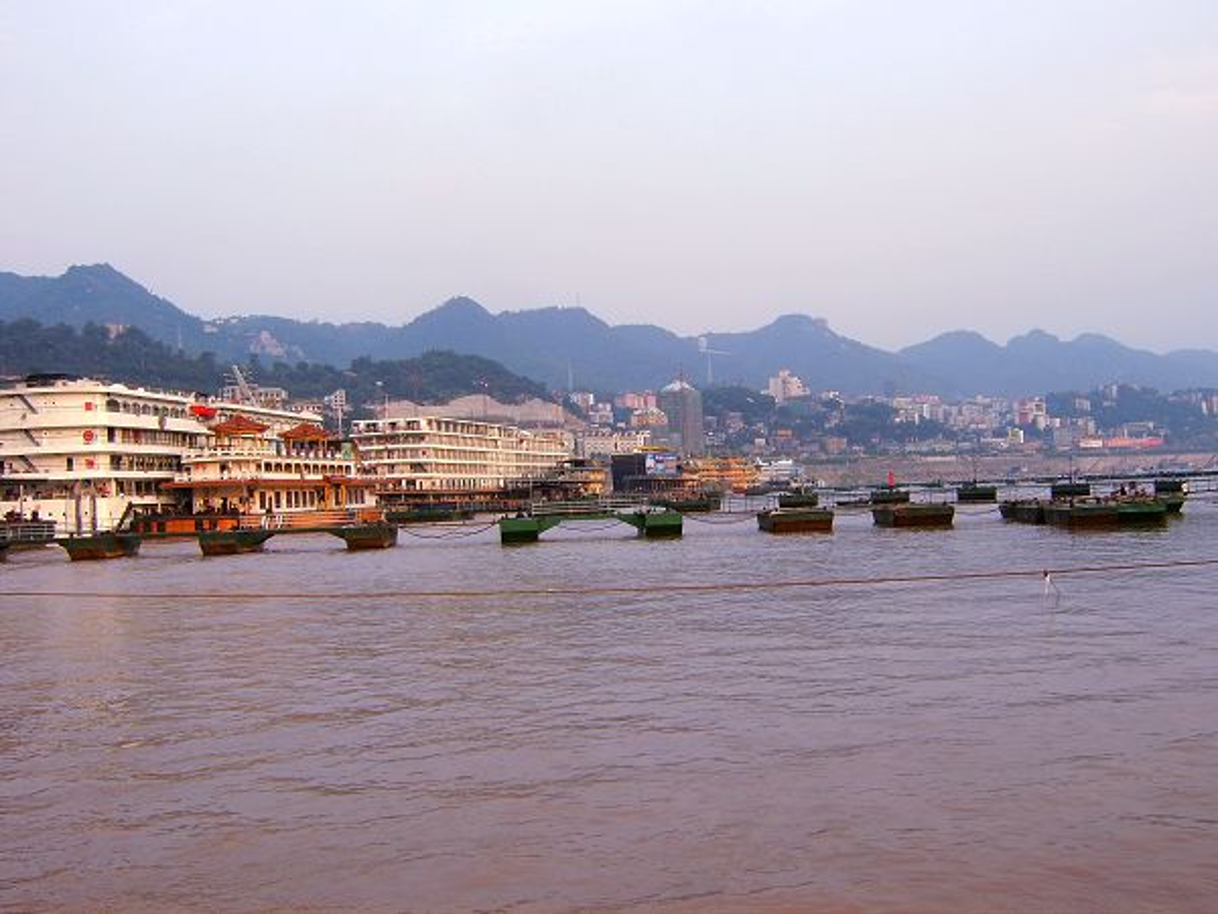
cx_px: 609
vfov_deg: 45.4
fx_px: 1091
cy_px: 457
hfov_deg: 58.4
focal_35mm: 31
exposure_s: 1/136
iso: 50
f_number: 4
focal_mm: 8.13
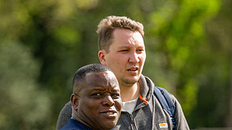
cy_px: 146
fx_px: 2264
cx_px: 121
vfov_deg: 3.3
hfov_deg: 5.9
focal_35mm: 368
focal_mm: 140
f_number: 2.8
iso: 400
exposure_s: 1/5000
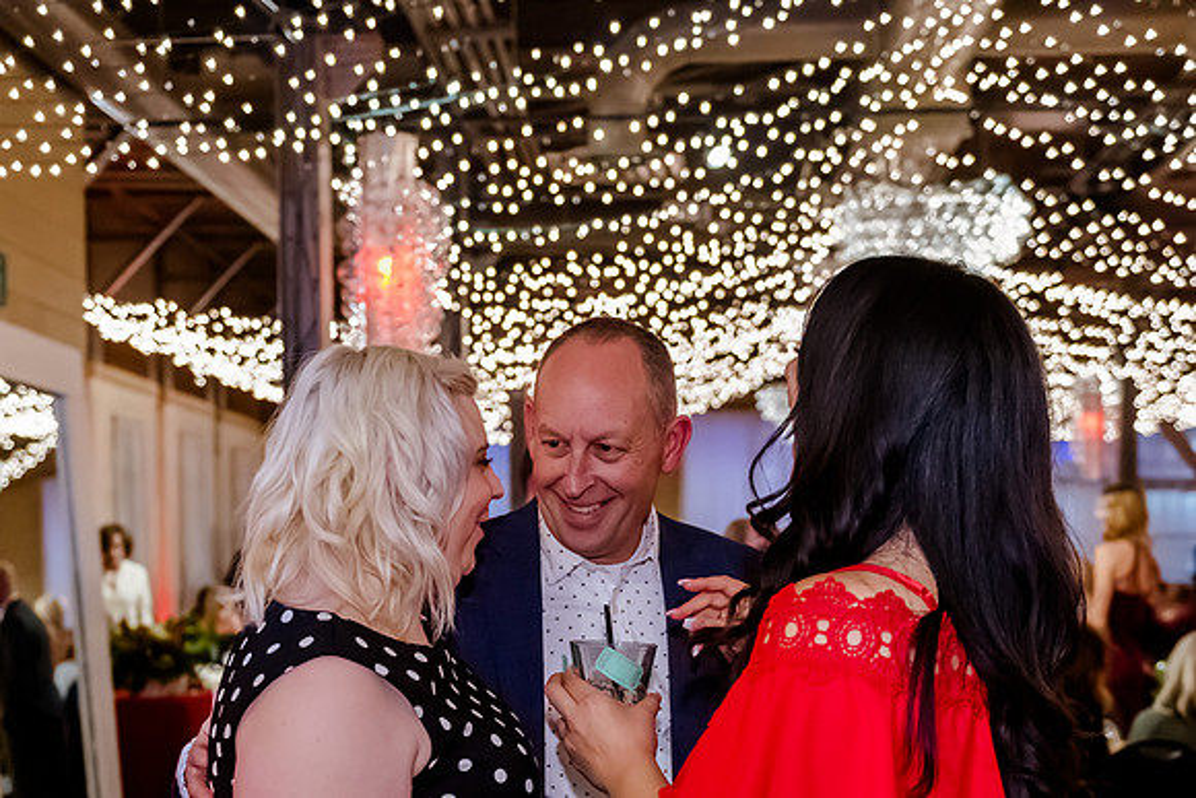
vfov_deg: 23.5
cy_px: 681
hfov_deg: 35.3
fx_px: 1880
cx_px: 575
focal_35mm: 57
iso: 5000
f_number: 2.8
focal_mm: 32
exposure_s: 1/100
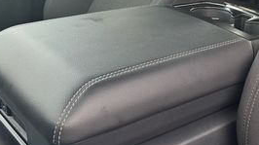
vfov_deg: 18.2
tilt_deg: -14.0
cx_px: 236
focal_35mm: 63
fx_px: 432
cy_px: -20
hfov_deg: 31.7
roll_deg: -7.2
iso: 80
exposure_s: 1/172
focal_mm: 6.76
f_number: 1.78
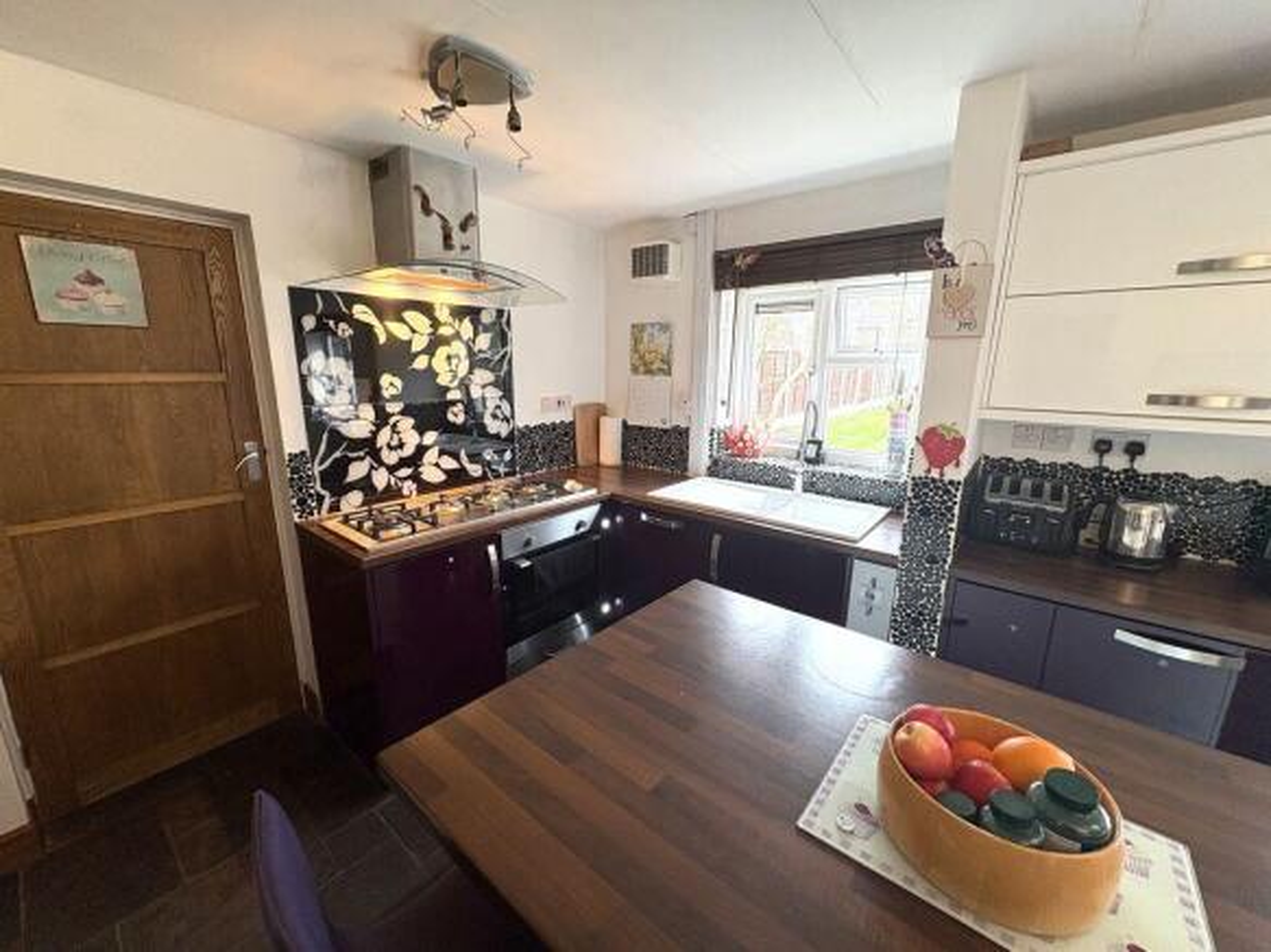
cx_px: 636
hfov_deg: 102.1
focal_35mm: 14
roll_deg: -0.2
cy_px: 476
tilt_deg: -12.5
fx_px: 514
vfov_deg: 85.7
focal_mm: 2.22
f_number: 2.2
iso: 160
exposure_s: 1/50
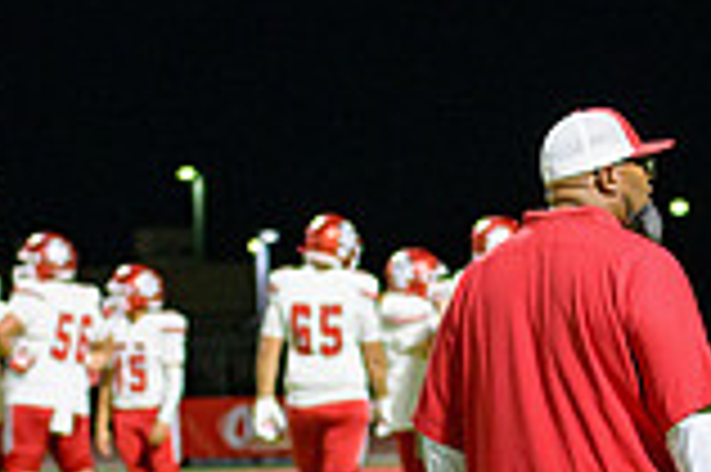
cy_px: 348
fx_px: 5070
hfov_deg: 8.0
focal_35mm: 257
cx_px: 626
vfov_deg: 5.3
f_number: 2.8
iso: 2000
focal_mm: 70
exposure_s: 1/320
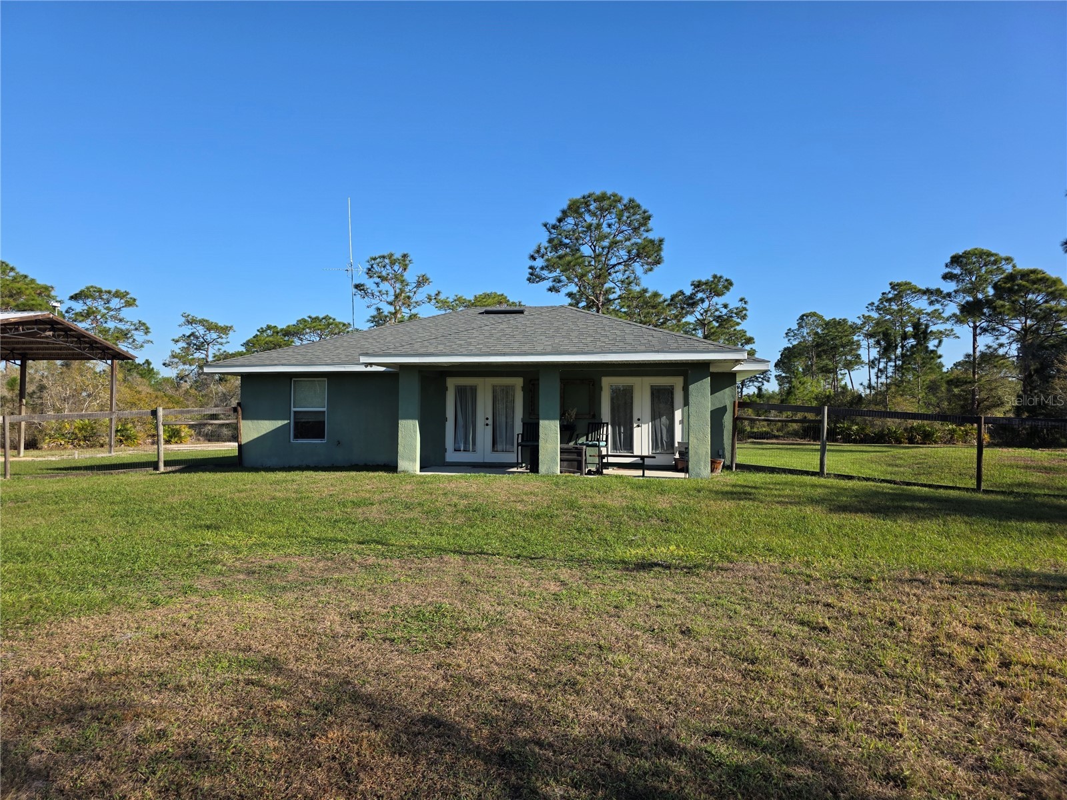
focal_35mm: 23
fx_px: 709
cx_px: 534
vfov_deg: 58.9
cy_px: 400
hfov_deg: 73.9
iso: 80
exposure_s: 1/4333
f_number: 1.7
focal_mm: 6.3
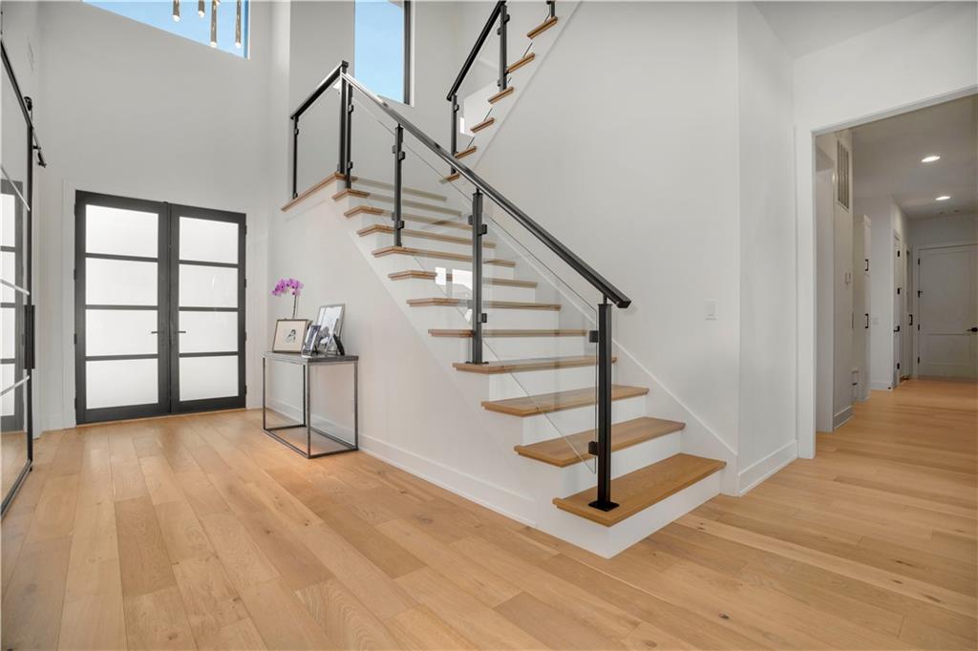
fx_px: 435
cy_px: 326
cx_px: 489
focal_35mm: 16
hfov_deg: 96.8
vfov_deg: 73.7
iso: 100
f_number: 6.3
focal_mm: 16
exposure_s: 1/13
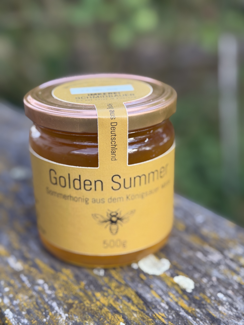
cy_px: 162
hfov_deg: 30.3
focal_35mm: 48
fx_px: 451
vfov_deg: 39.7
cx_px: 122
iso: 64
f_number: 1.78
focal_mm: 6.76
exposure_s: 1/345
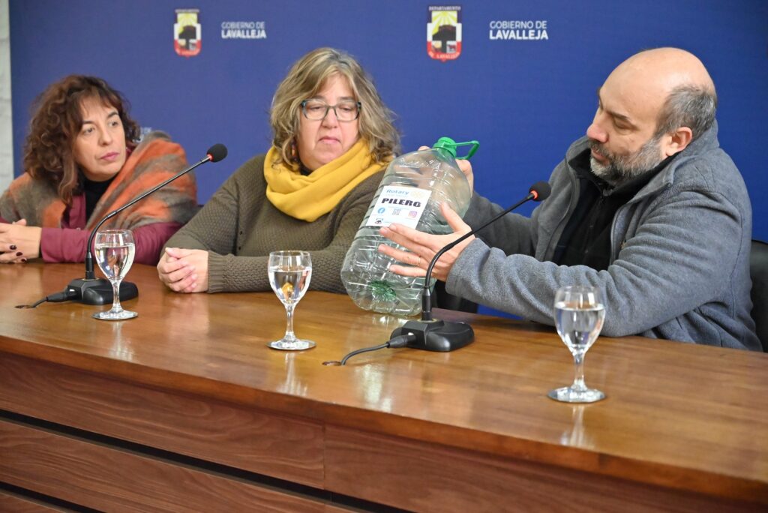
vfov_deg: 19.5
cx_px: 384
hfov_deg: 28.8
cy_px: 256
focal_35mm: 70
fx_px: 1494
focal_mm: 70
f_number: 4
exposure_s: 1/640
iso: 8000
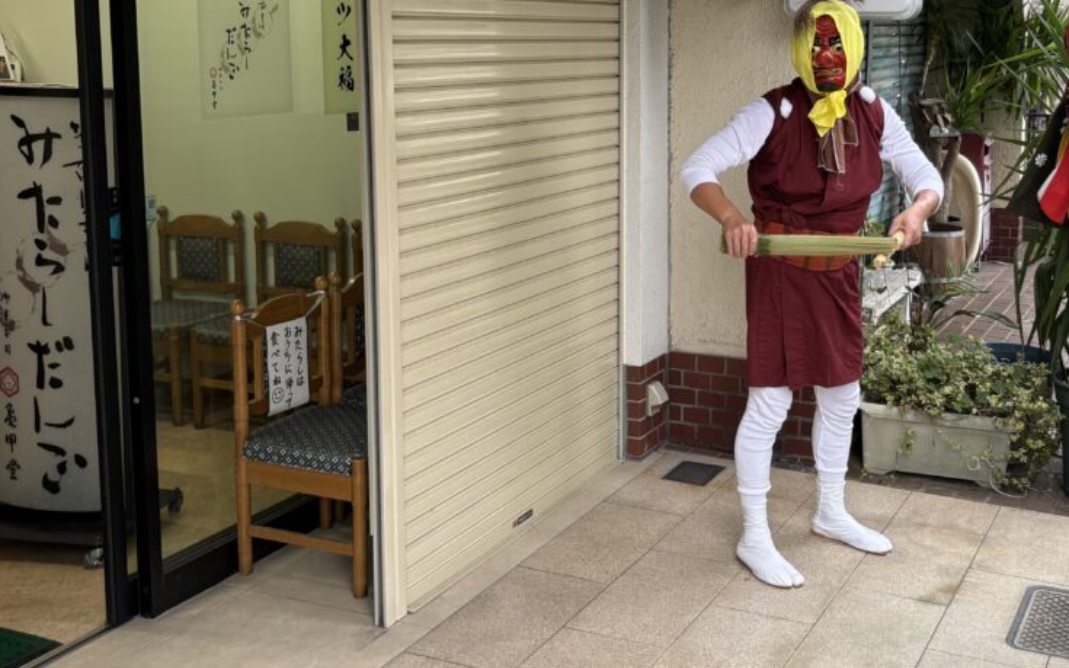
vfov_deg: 26.7
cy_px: 231
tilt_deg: -9.2
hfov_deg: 41.5
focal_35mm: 48
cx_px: 668
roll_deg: -0.5
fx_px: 1398
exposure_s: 1/199
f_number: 1.6
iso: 50
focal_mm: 5.96
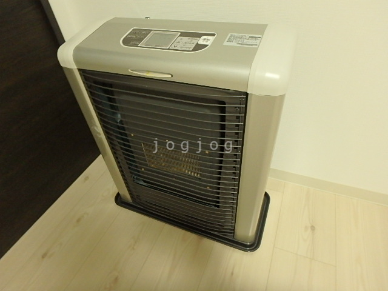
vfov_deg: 63.4
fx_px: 235
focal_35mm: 21
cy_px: 146
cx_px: 194
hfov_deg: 79.0
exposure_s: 1/30
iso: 640
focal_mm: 3.7
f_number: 3.5
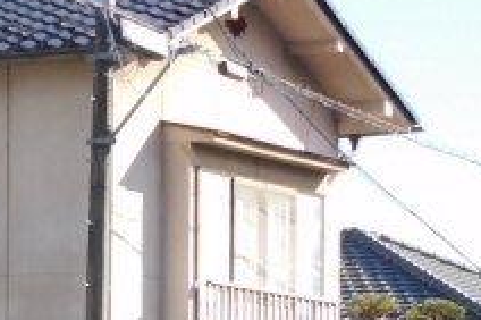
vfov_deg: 5.4
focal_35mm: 251
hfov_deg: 8.1
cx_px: -197
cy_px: 365
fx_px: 3351
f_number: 4.5
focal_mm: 14.3
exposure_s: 1/320
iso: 125
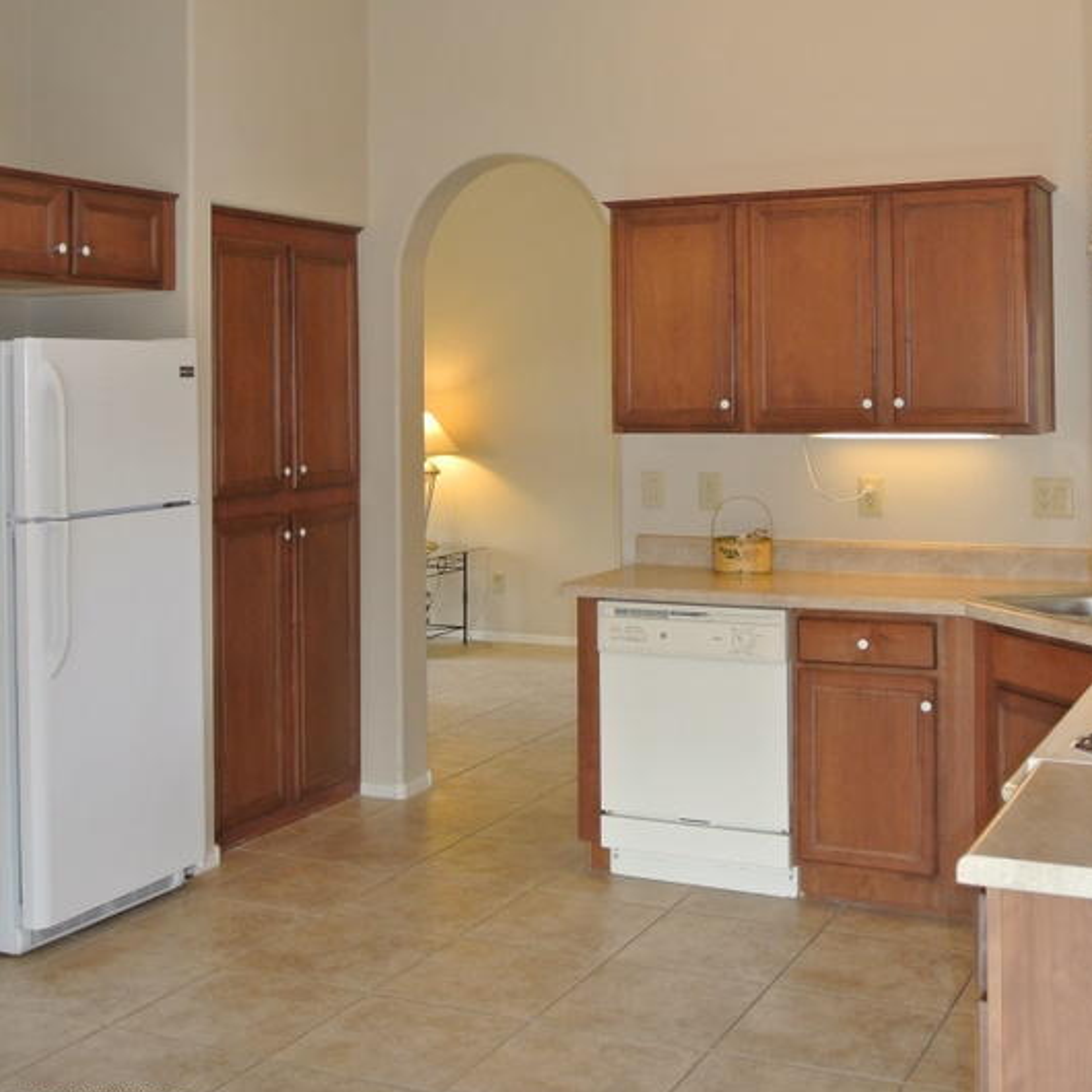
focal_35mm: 45
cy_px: 340
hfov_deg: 37.6
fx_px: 1606
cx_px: 550
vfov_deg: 37.0
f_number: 4
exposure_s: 1/60
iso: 450
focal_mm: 13.1
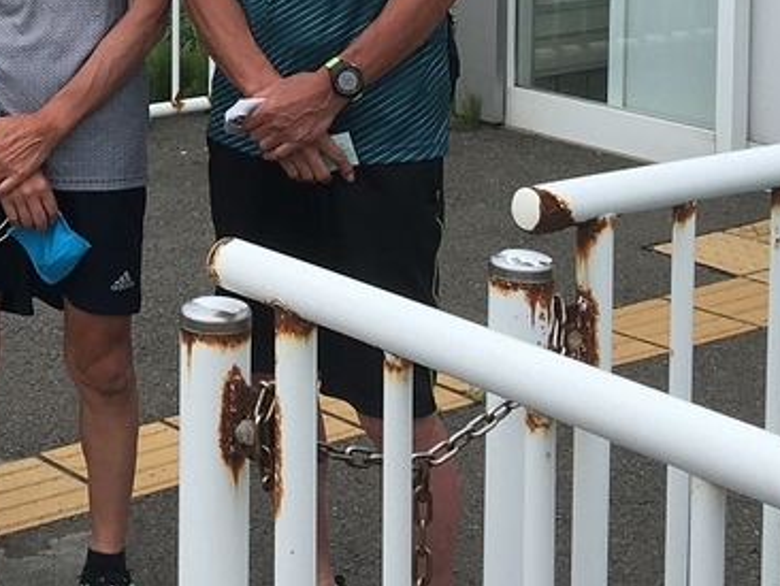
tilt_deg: -4.5
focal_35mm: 95
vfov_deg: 14.8
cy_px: -192
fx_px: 2142
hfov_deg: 20.3
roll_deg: -2.1
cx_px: 92
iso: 25
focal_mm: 4.15
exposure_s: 1/754
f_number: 2.2
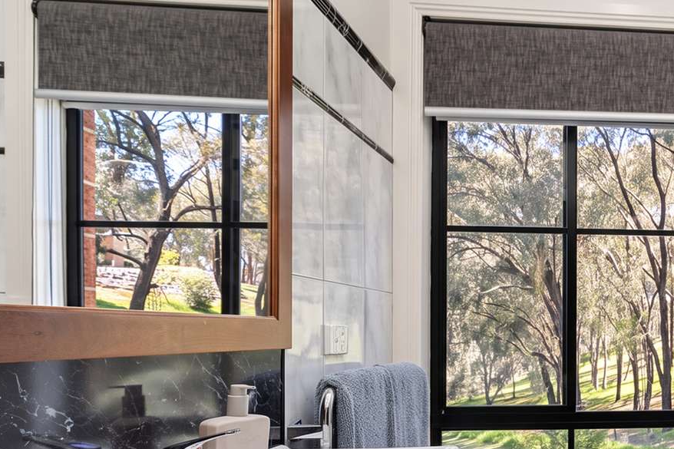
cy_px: 331
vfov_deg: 37.0
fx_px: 655
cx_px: 695
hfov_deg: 44.9
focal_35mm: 35
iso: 320
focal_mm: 16
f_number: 7.1
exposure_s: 1/15
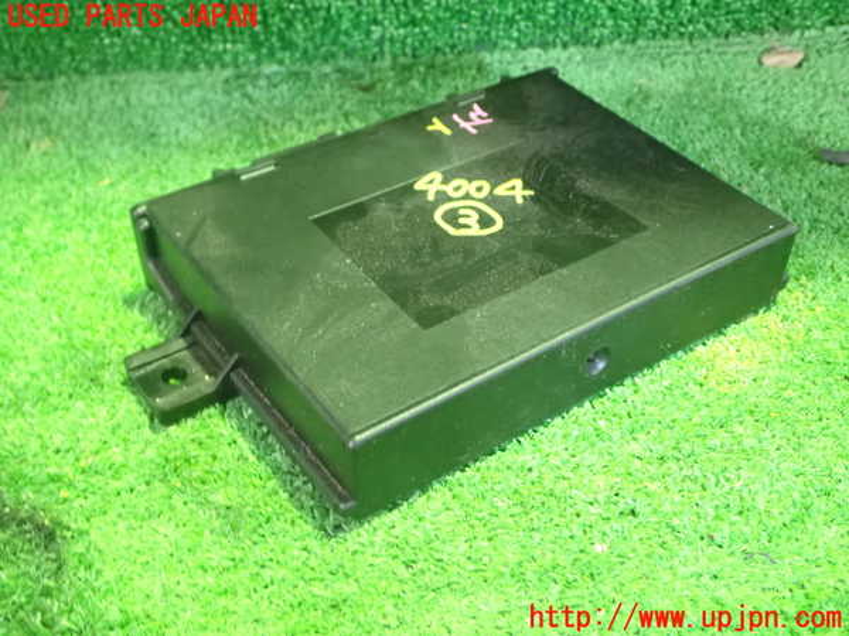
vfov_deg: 35.1
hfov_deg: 45.8
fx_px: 1006
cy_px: 318
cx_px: 424
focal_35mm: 41
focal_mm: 7.31
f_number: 2.8
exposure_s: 1/10
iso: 1250
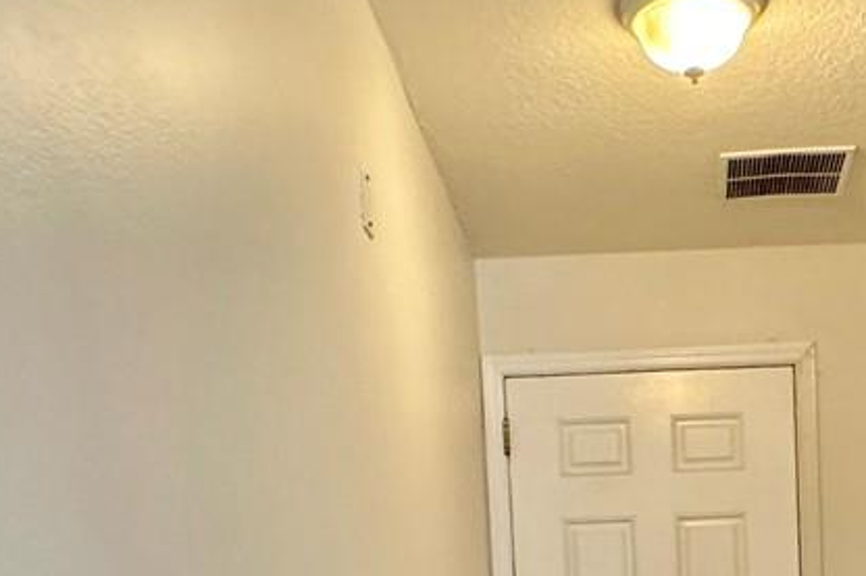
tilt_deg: -4.8
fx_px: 1347
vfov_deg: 21.3
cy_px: 794
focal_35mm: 56
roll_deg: +1.1
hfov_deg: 34.7
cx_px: 670
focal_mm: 2.22
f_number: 2.2
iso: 250
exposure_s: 1/60
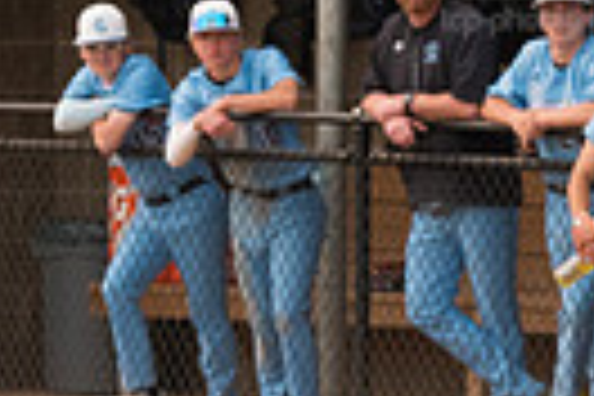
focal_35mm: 674
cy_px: 495
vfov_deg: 2.0
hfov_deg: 3.0
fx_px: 11120
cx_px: 1215
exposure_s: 1/2000
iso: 1000
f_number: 5.6
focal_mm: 102
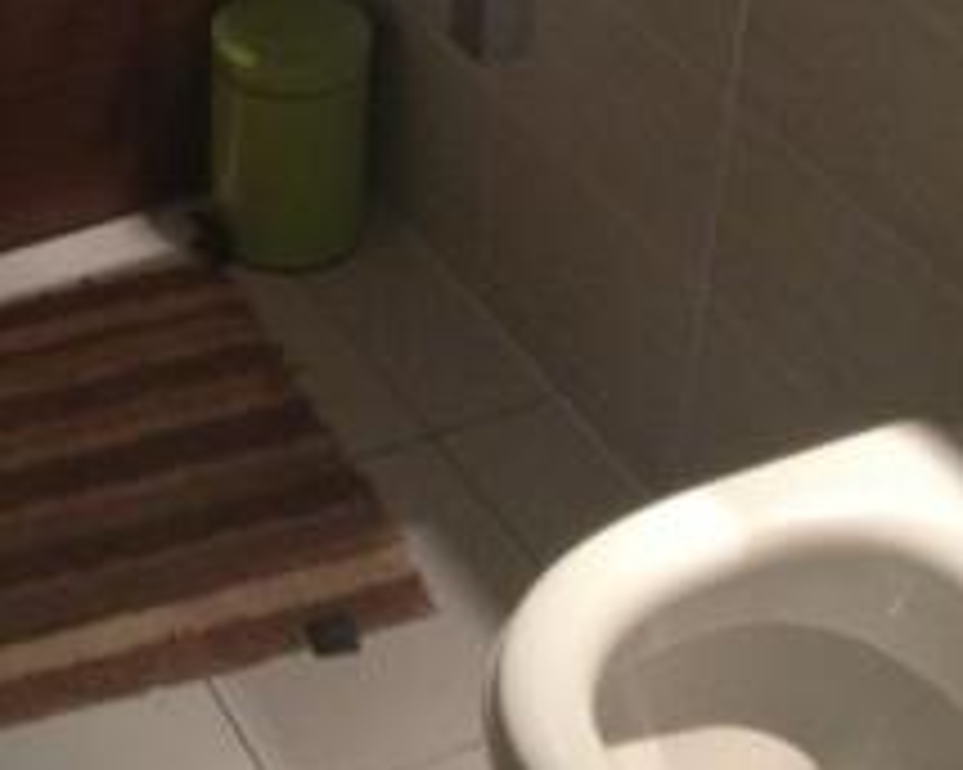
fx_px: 2649
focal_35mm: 93
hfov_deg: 20.0
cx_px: 11
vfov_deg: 16.0
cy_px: -101
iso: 320
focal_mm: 4.28
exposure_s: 1/20
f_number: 2.4
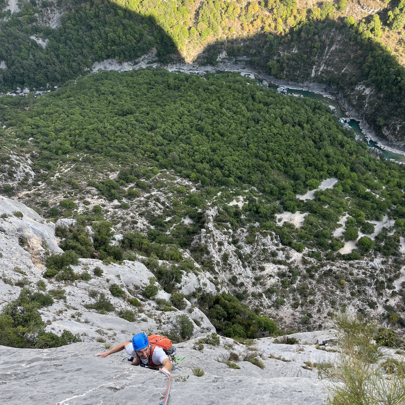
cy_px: 207
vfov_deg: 52.5
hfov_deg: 52.5
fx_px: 410
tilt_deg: -61.3
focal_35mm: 31
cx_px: 203
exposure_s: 1/483
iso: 50
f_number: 1.6
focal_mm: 5.1
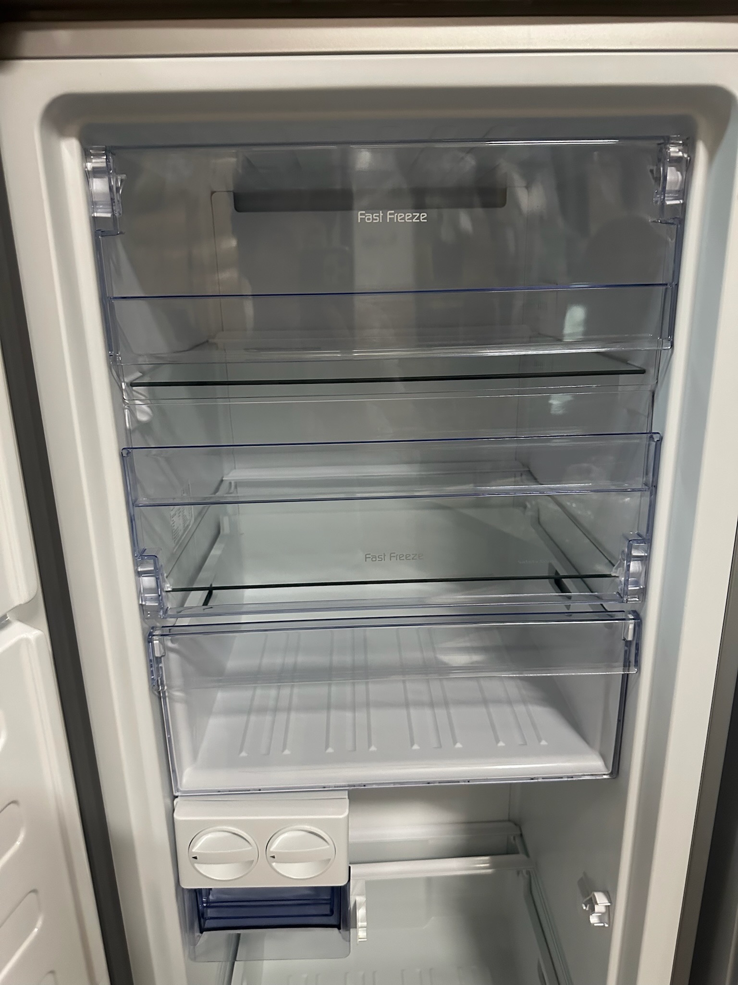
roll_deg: -0.3
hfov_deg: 56.8
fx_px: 682
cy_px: 492
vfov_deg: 71.6
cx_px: 369
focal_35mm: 24
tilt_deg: -14.3
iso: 640
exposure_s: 1/50
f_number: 1.78
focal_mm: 6.86
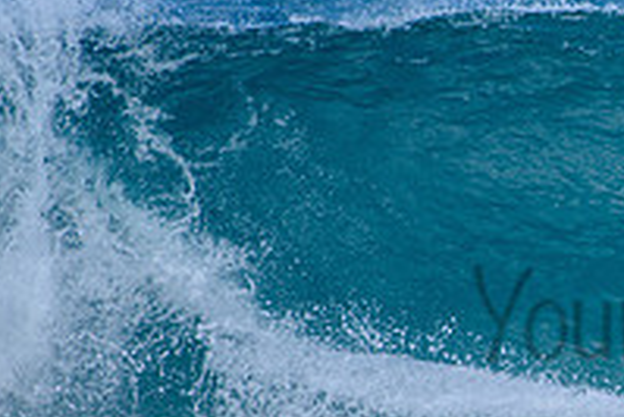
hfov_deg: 1.4
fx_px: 25255
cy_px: 287
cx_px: 796
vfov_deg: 0.9
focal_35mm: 1456
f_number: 5.6
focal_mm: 500
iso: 280
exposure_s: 1/2000
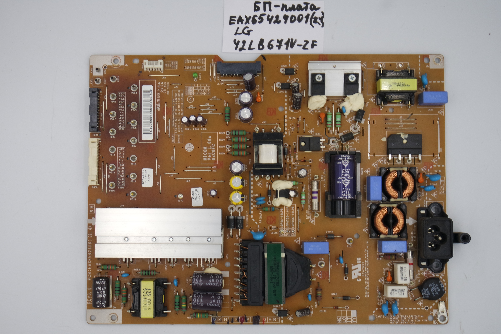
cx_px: 250
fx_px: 751
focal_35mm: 54
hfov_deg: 36.9
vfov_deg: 25.1
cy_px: 167
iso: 200
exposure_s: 1/125
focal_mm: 20
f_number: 5
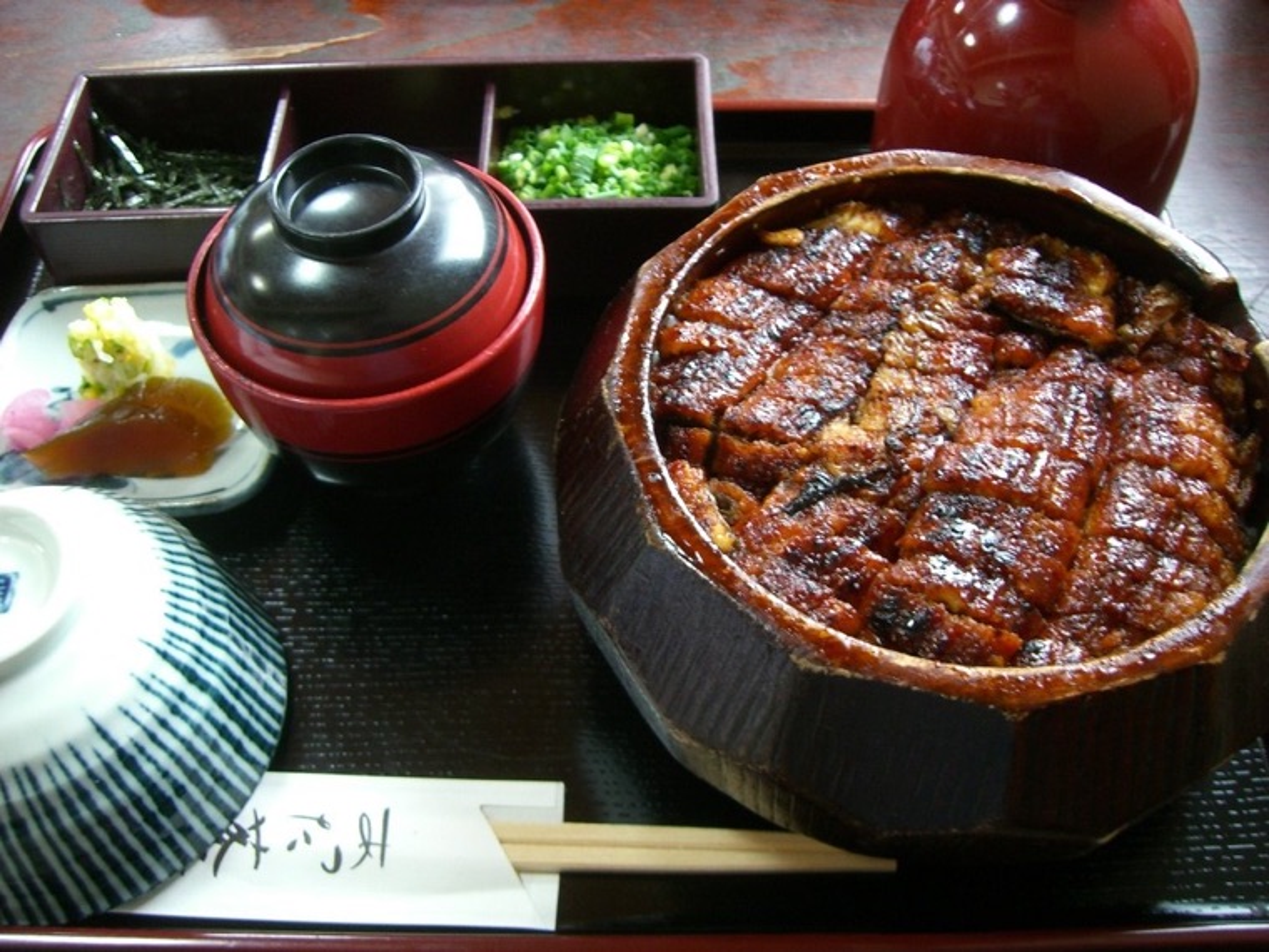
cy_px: 476
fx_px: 1393
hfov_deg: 49.0
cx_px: 634
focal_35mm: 38
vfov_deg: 37.7
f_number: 2.7
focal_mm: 6.2
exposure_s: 1/8
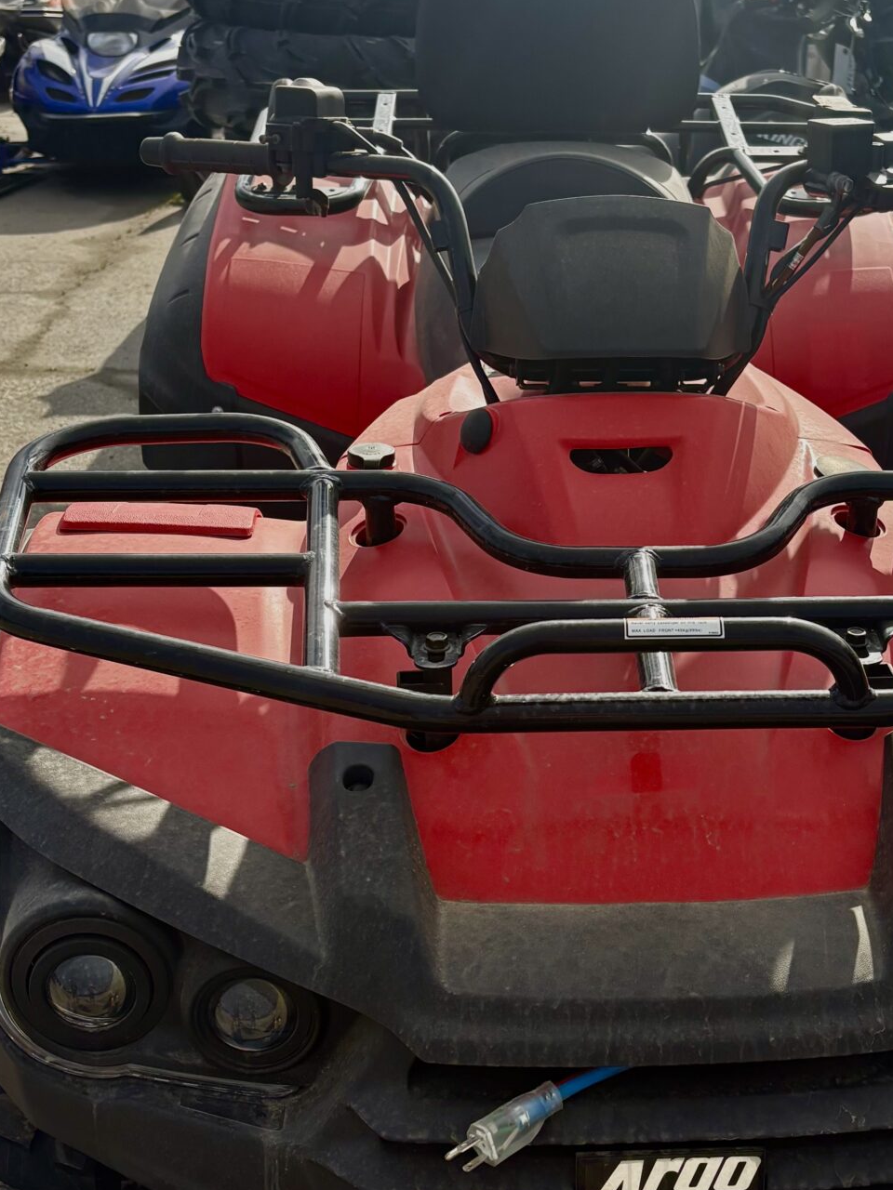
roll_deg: -1.2
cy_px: 590
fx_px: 1789
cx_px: 634
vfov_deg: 36.8
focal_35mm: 52
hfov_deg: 27.8
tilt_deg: -21.0
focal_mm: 5.96
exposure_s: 1/3831
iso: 64
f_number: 1.6
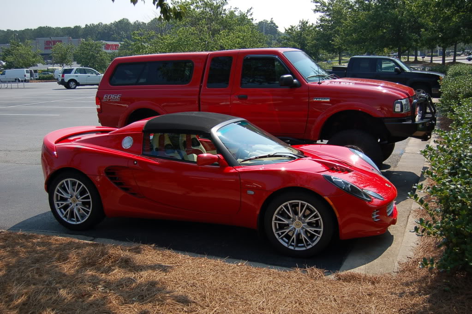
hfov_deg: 49.6
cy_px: 157
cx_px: 236
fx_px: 511
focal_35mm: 39
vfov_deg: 34.1
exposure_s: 1/1000
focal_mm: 26
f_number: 4.5
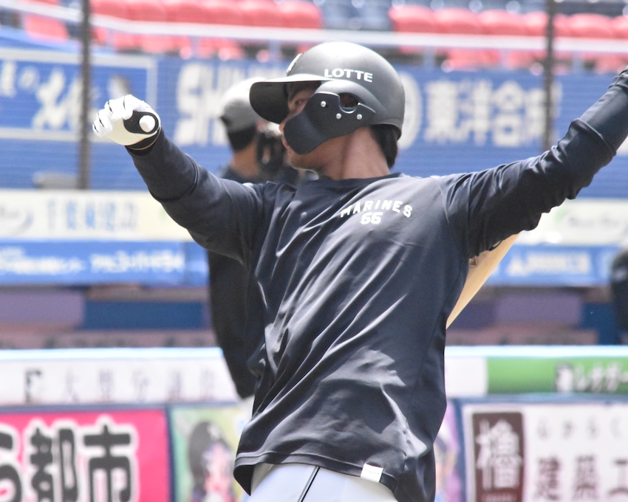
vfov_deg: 3.0
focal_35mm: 509
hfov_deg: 3.8
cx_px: 250
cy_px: 251
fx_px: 9460
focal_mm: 300
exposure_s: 1/4000
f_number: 11
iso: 10000
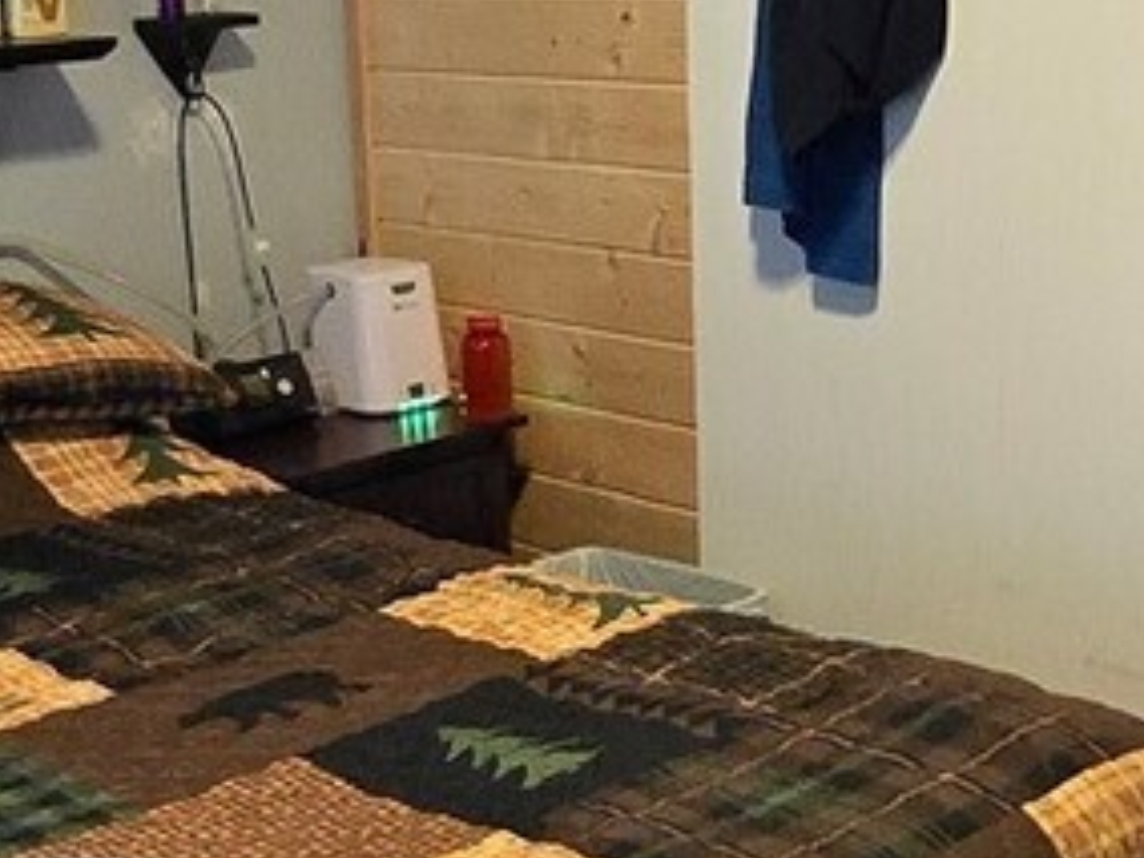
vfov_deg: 22.2
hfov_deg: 29.4
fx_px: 2181
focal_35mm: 66
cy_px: 508
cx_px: 560
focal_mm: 1.7
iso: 1000
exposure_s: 1/60
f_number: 2.2
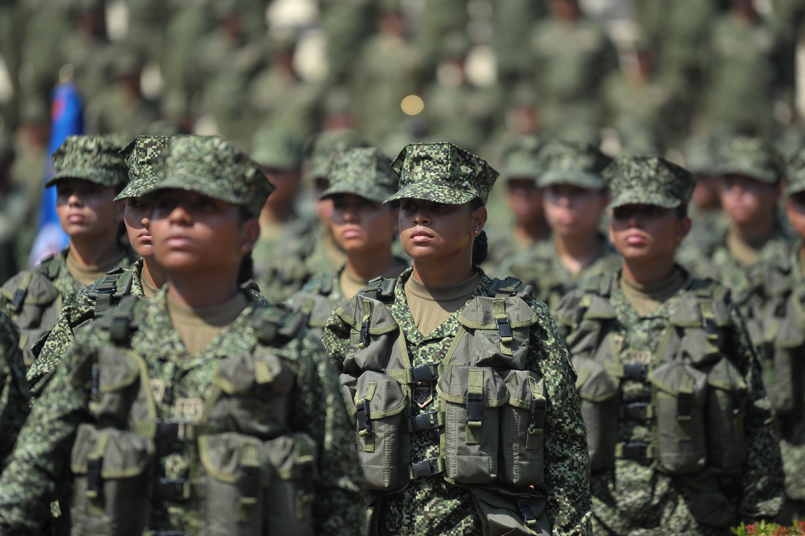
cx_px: 402
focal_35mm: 200
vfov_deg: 6.9
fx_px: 4469
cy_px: 268
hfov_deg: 10.3
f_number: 2.8
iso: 160
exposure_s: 1/2500
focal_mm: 200
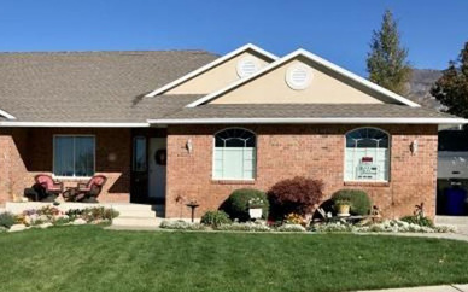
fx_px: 625
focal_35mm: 49
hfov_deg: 40.2
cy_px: 205
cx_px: 129
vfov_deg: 26.1
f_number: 1.8
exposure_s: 1/4000
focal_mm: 3.99
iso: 20
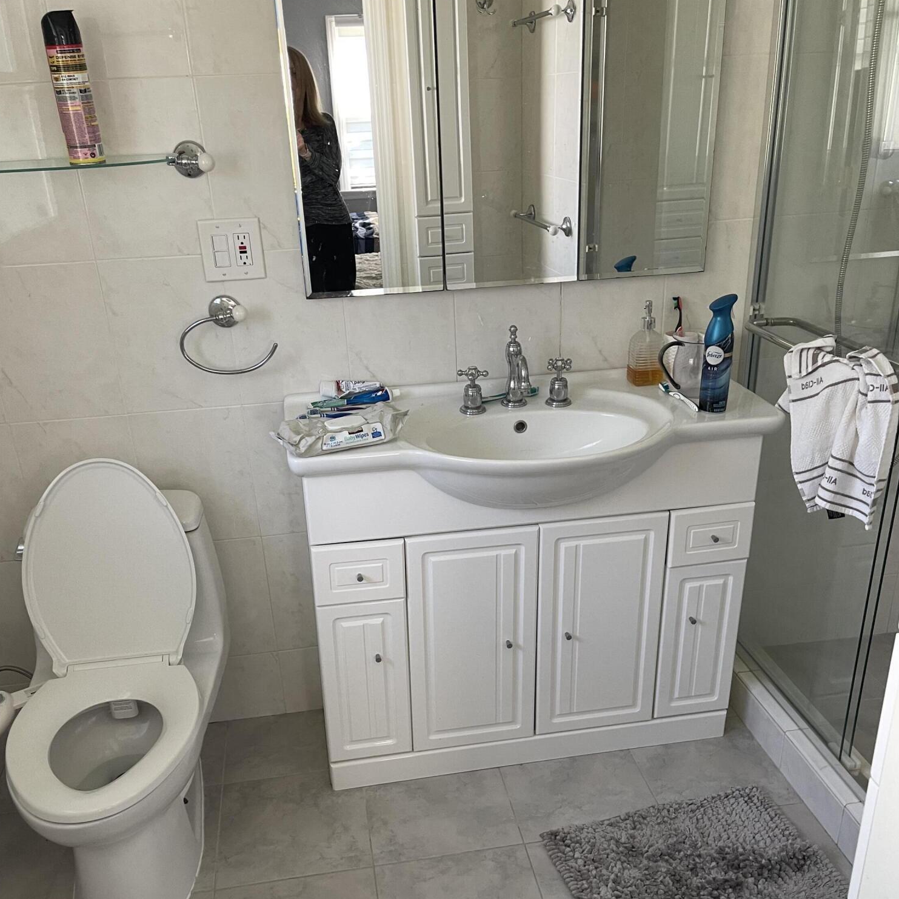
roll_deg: +2.9
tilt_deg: -25.8
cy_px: 530
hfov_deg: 52.5
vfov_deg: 52.2
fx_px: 911
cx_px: 446
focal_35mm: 31
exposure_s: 1/86
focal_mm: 5.1
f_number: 1.6
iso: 125
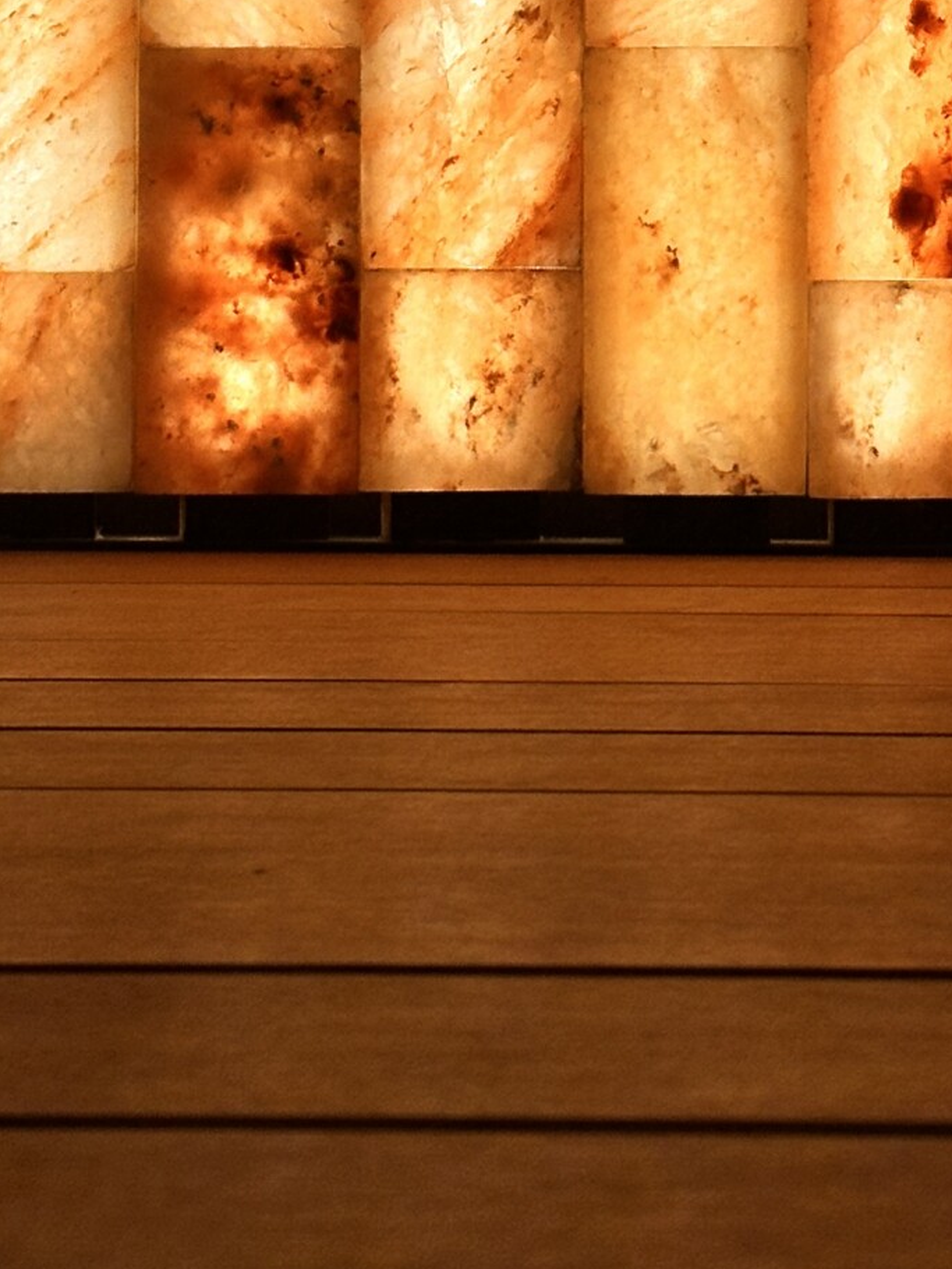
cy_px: -176
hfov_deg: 11.0
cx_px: 668
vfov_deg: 14.2
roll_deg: -0.9
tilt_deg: +5.1
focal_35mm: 135
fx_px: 4948
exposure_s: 1/1085
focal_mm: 6.86
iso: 64
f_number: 1.78
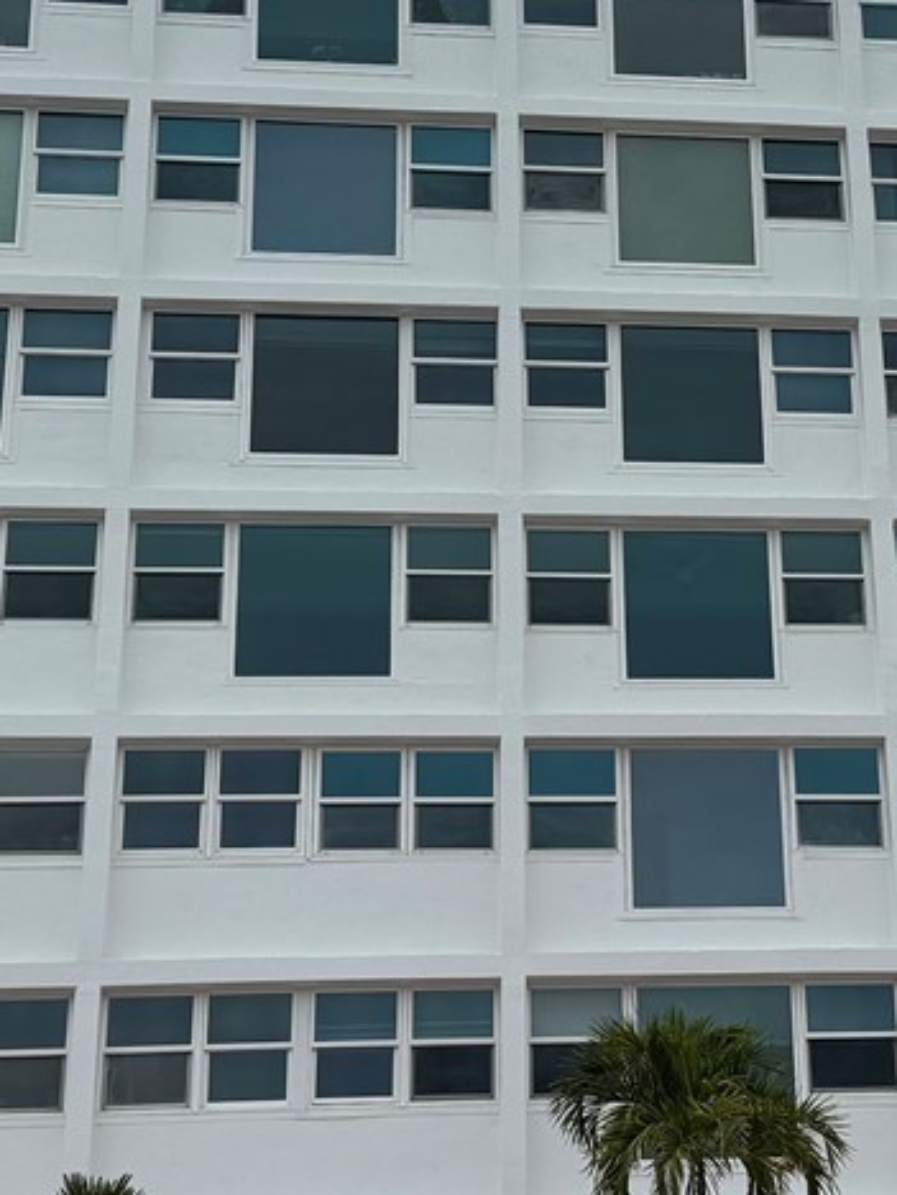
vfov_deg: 23.7
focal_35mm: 82
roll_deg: +3.0
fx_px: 2833
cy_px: 360
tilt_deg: +25.2
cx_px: 818
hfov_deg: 17.7
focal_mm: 6.76
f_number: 1.78
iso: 80
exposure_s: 1/8130
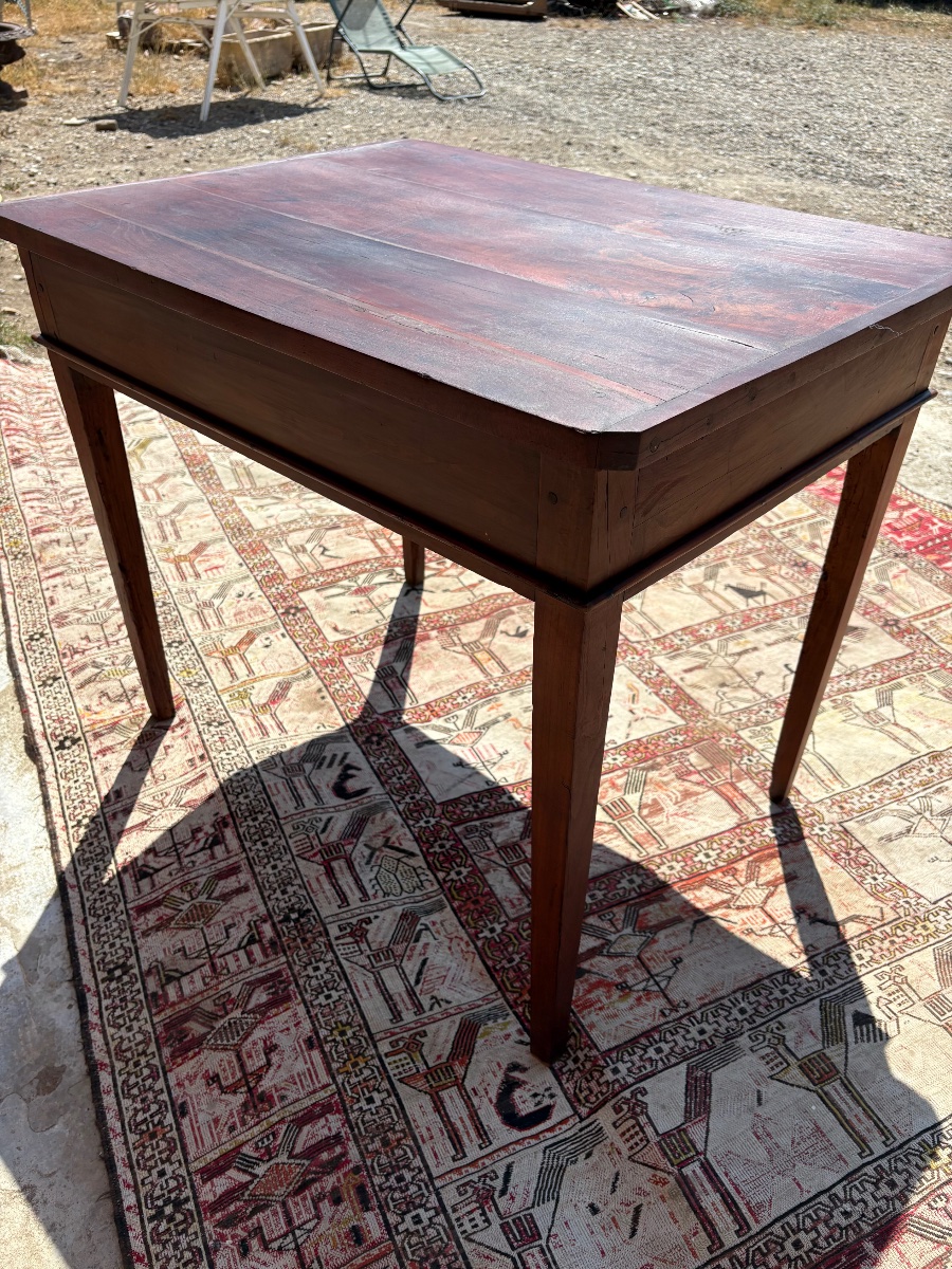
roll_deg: -1.4
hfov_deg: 53.1
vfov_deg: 67.3
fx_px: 953
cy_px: 634
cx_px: 476
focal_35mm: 26
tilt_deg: -34.4
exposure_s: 1/3831
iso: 50
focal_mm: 5.96
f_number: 1.6
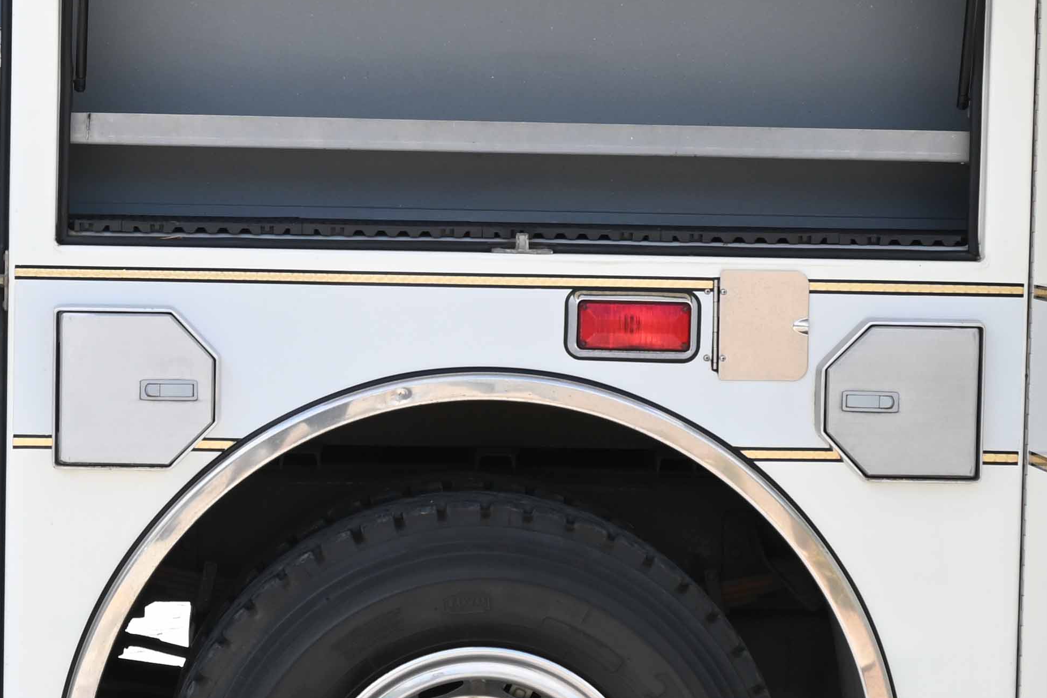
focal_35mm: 111
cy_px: 294
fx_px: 3228
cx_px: 396
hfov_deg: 18.4
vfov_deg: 12.3
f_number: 6.3
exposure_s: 1/160
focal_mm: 26
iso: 100
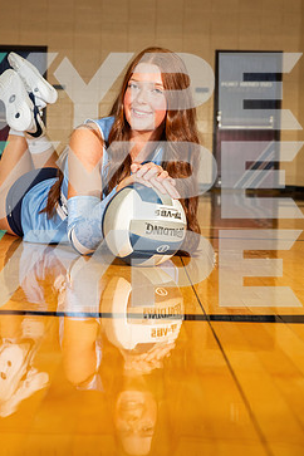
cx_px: 119
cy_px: 181
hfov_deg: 18.9
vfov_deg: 28.0
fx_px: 912
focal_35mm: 72
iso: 1000
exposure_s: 1/250
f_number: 7.1
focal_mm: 58
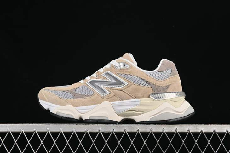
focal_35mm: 75
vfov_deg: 18.2
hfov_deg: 27.0
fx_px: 479
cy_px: 76
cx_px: 115
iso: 160
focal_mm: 50
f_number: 8
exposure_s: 1/80
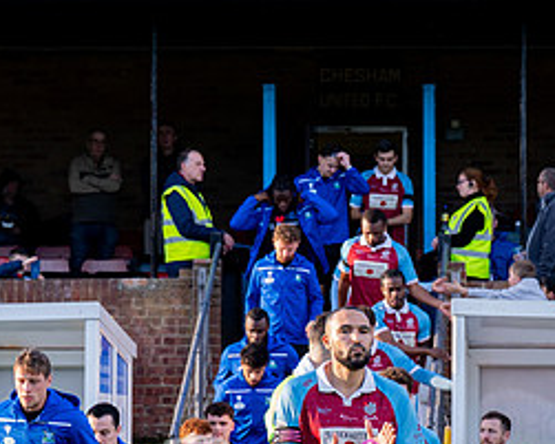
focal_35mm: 218
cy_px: 352
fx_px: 3582
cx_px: 429
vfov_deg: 7.1
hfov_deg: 8.8
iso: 400
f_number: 4
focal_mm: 70
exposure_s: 1/400
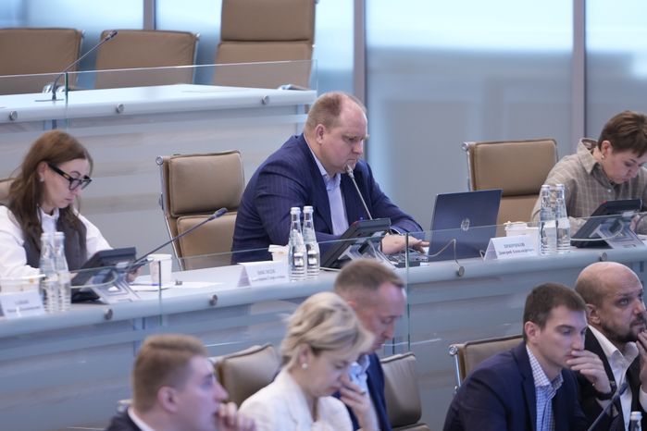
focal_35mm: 300
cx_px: 324
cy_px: 216
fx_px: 5391
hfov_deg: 6.9
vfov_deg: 4.6
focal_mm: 200
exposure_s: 1/160
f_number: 2.8
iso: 1250
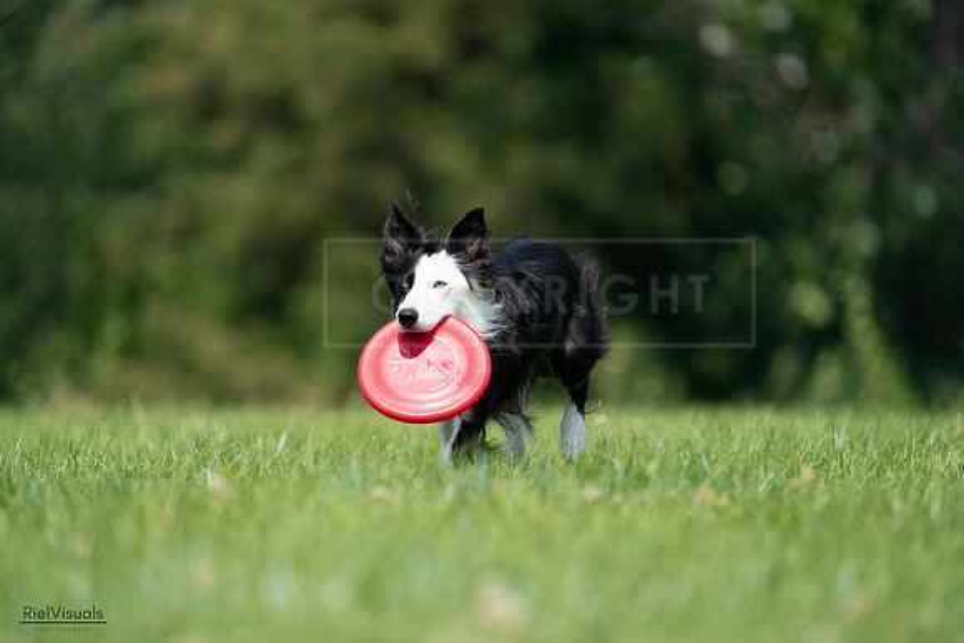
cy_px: 322
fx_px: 16070
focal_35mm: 600
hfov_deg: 3.4
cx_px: 482
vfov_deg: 2.3
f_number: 6.3
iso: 1250
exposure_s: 1/4000
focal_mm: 600
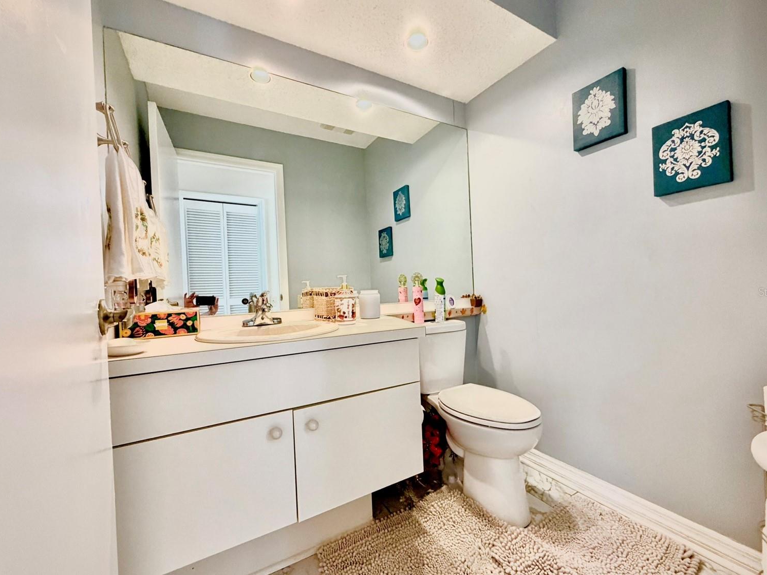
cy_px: 292
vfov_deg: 81.7
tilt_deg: -0.1
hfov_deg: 98.1
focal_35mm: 15
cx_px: 396
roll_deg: +2.0
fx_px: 332
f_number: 2.2
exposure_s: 1/60
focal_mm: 2.22
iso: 500
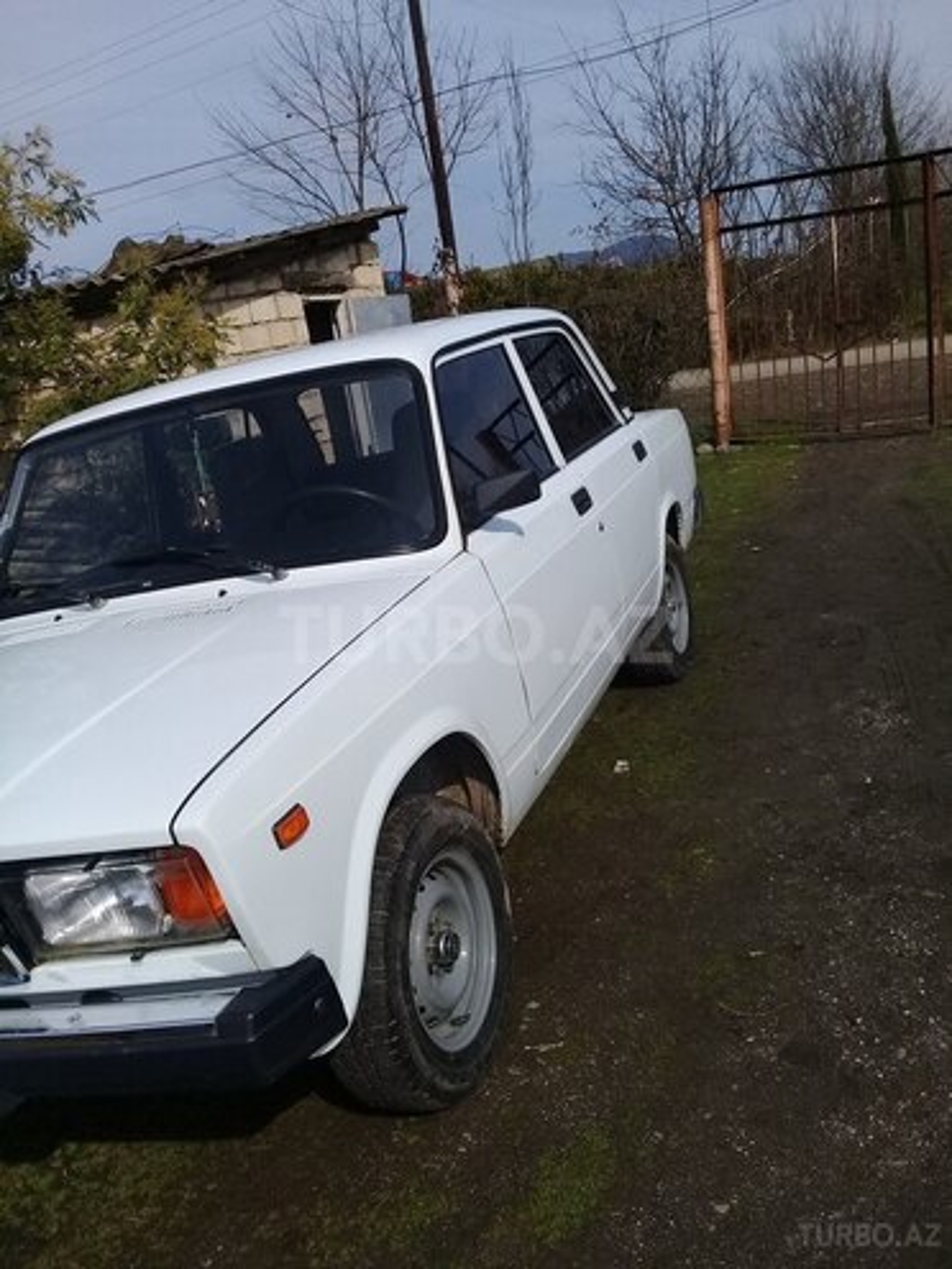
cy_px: 634
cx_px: 476
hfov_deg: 45.4
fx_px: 1137
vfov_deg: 58.4
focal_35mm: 31
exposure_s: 1/2604
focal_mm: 3.3
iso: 50
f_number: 2.2
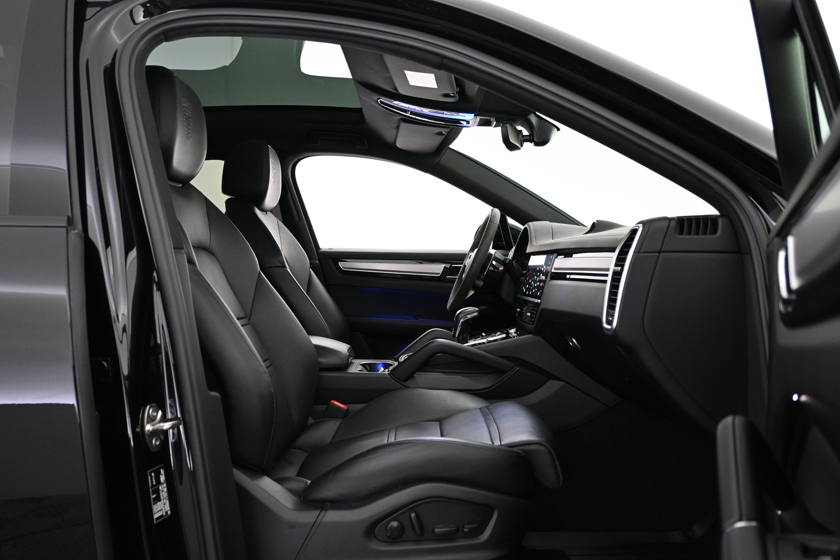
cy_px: 280
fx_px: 682
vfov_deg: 44.6
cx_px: 420
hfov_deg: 63.2
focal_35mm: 29
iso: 1600
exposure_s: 1/30
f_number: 3.8
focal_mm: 19.5
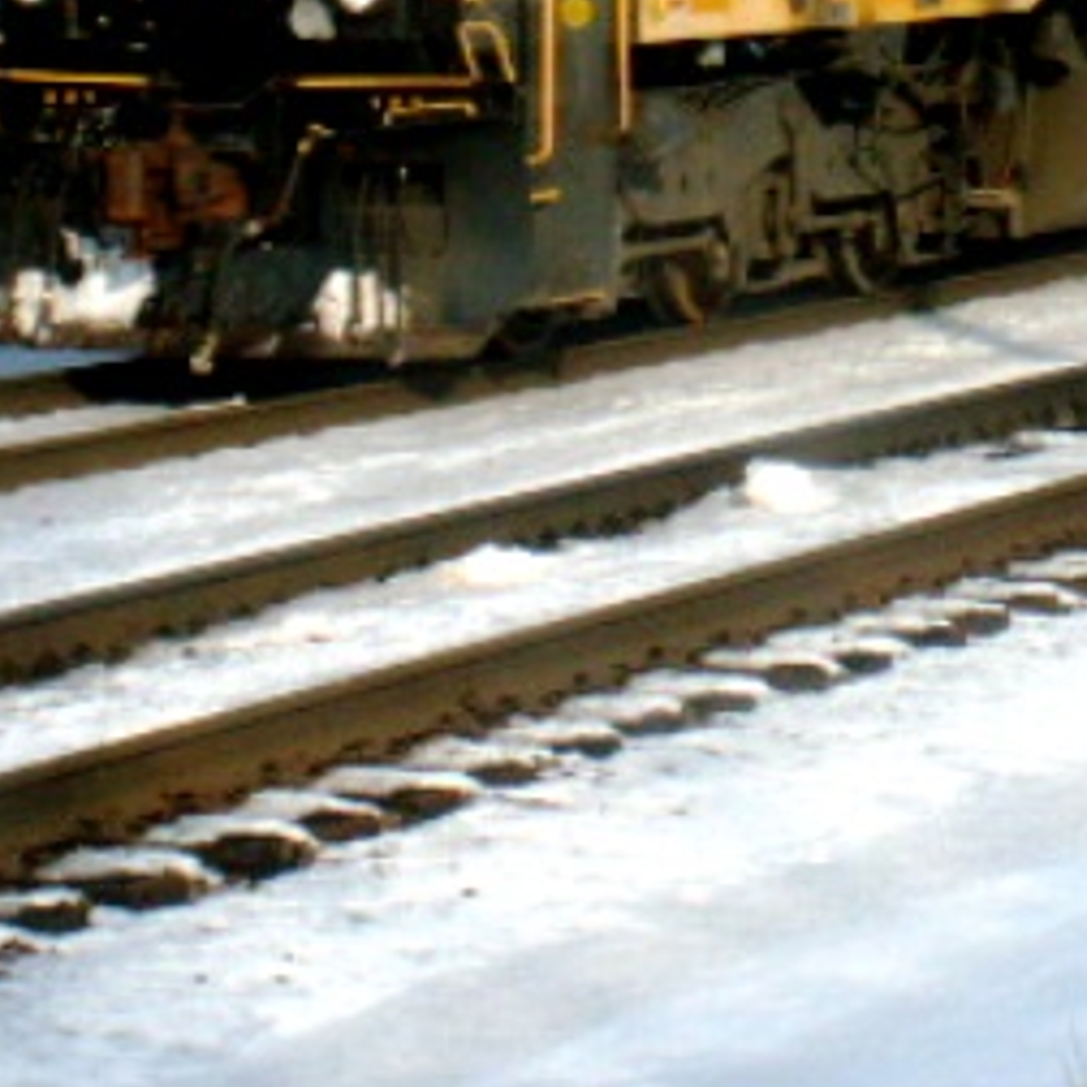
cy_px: -134
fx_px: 6288
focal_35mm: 177
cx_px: 919
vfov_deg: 9.8
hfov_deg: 9.8
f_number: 7.1
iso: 50
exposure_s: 1/250
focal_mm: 10.49
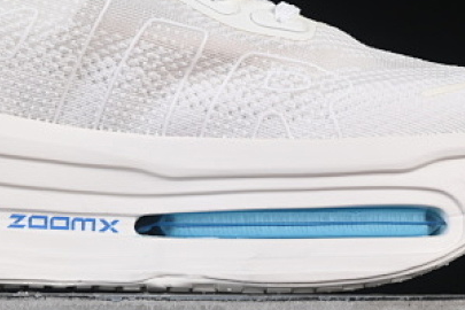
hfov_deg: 10.3
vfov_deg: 6.9
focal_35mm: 200
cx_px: 113
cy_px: 38
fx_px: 2583
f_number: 8
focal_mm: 50
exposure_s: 1/100
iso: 160
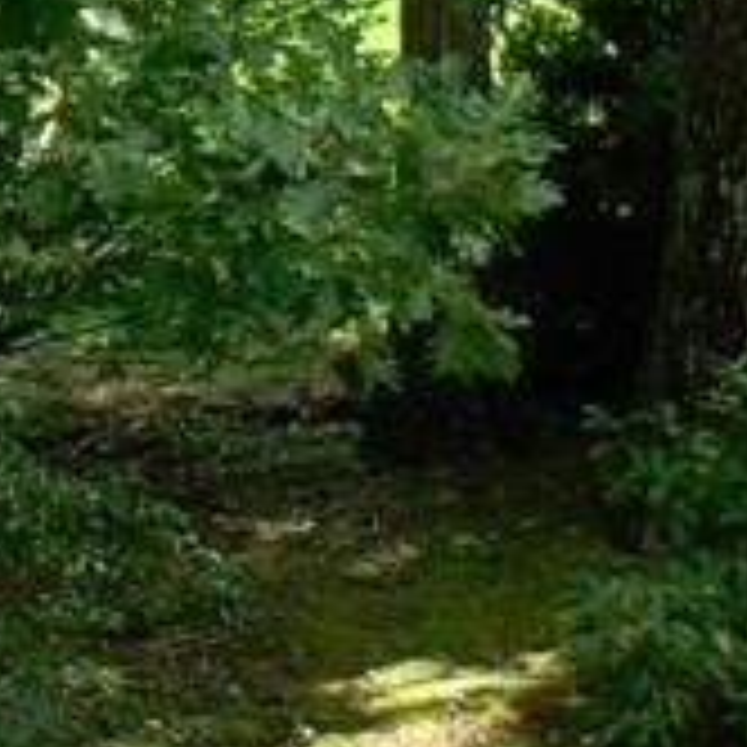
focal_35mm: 207
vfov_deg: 8.4
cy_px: -68
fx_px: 5054
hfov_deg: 8.2
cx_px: -432
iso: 79
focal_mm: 6.3
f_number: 2.9
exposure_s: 1/124
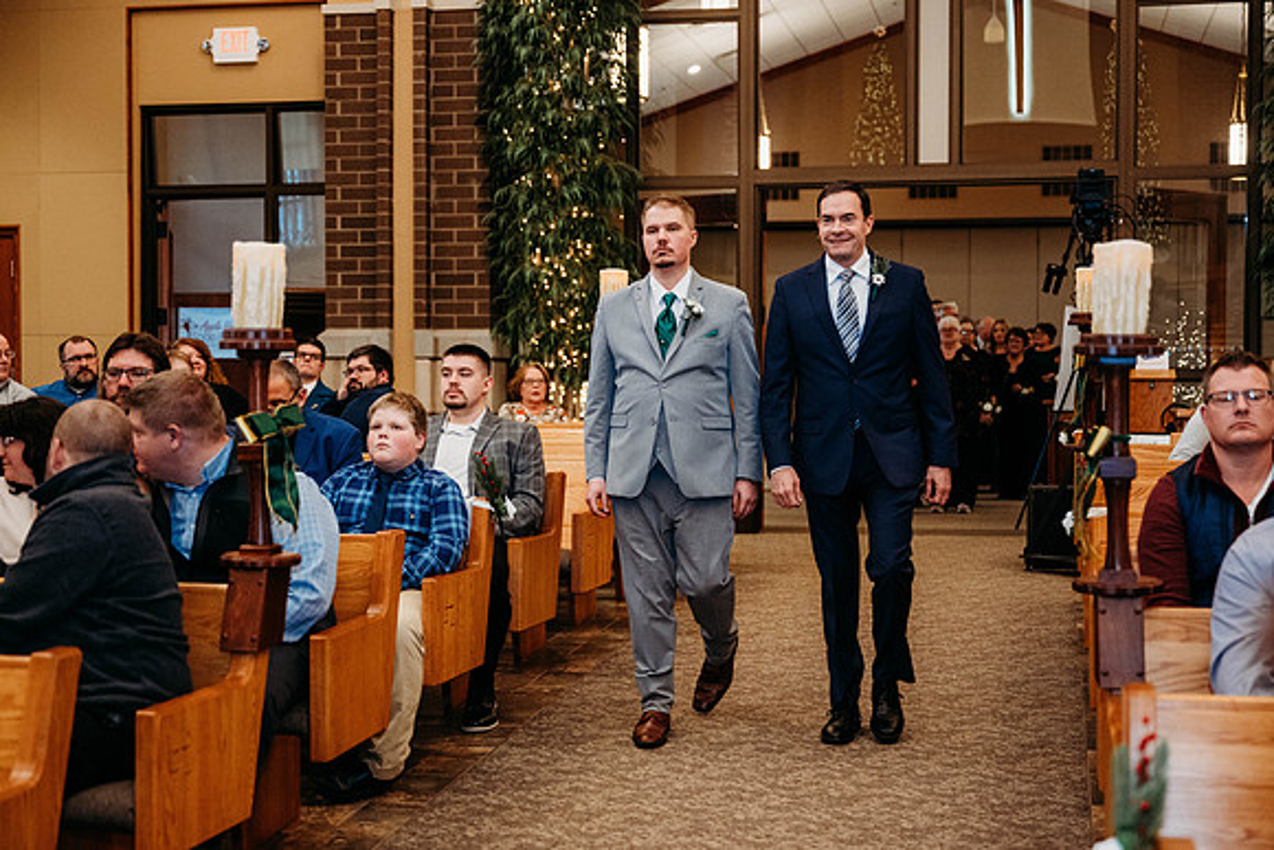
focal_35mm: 54
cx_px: 637
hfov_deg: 37.0
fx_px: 1905
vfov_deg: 25.2
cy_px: 425
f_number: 2.8
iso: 2000
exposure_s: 1/200
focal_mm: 52
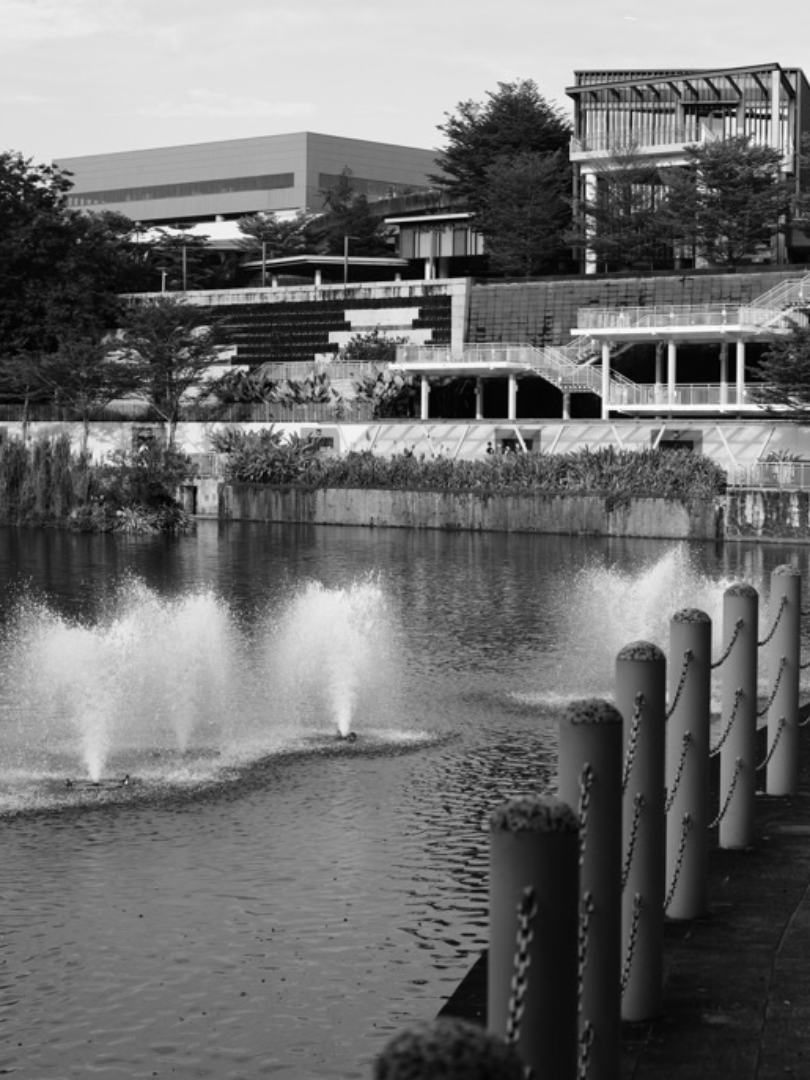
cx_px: 645
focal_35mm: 77
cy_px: 582
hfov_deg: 19.0
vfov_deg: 25.3
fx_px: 2403
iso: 100
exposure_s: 1/320
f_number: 4.5
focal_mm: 43
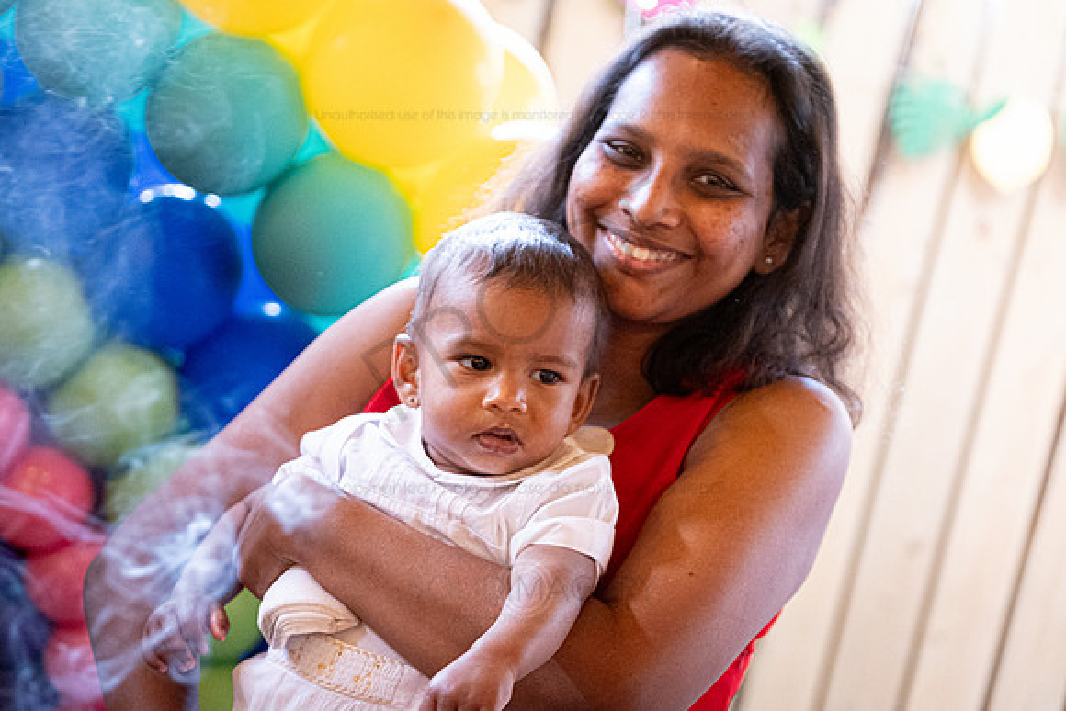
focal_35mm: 112
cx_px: 533
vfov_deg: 12.2
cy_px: 356
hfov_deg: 18.3
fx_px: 3317
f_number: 2.8
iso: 3200
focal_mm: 74.4
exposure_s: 1/60
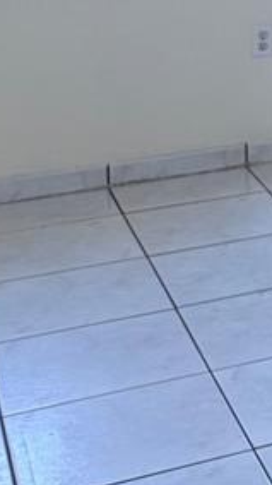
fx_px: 1425
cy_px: -127
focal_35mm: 111
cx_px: 749
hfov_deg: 9.2
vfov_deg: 18.1
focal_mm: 6.76
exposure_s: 1/120
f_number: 1.78
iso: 64
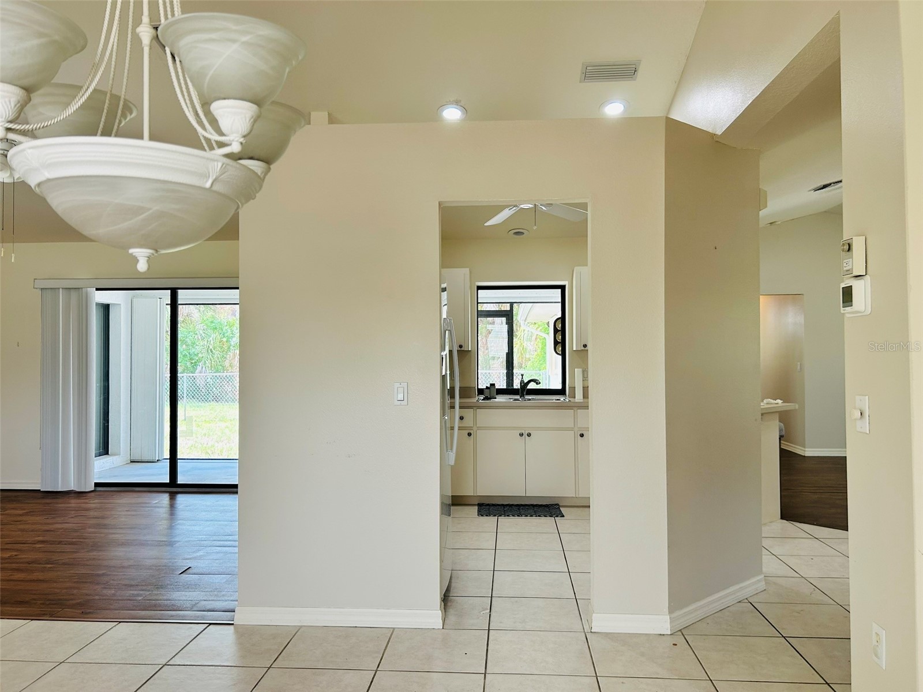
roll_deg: +0.2
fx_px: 693
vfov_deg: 53.1
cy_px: 346
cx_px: 462
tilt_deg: +1.2
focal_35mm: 26
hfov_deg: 67.3
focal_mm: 5.7
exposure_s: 1/120
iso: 64
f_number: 1.5
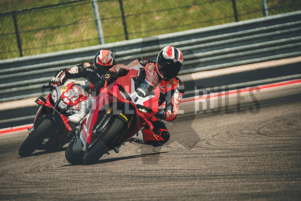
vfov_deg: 2.3
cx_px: 150
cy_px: 100
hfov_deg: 3.4
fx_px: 5018
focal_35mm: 600
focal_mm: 400
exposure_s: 1/1250
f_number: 5.6
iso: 500
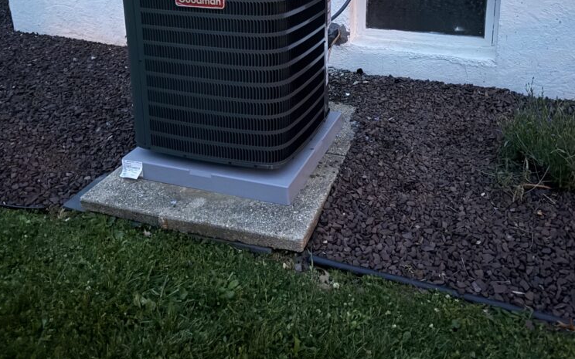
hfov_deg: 55.3
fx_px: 548
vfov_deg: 34.2
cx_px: 291
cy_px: 35
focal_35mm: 35
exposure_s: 1/9
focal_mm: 6.76
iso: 2000
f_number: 1.78
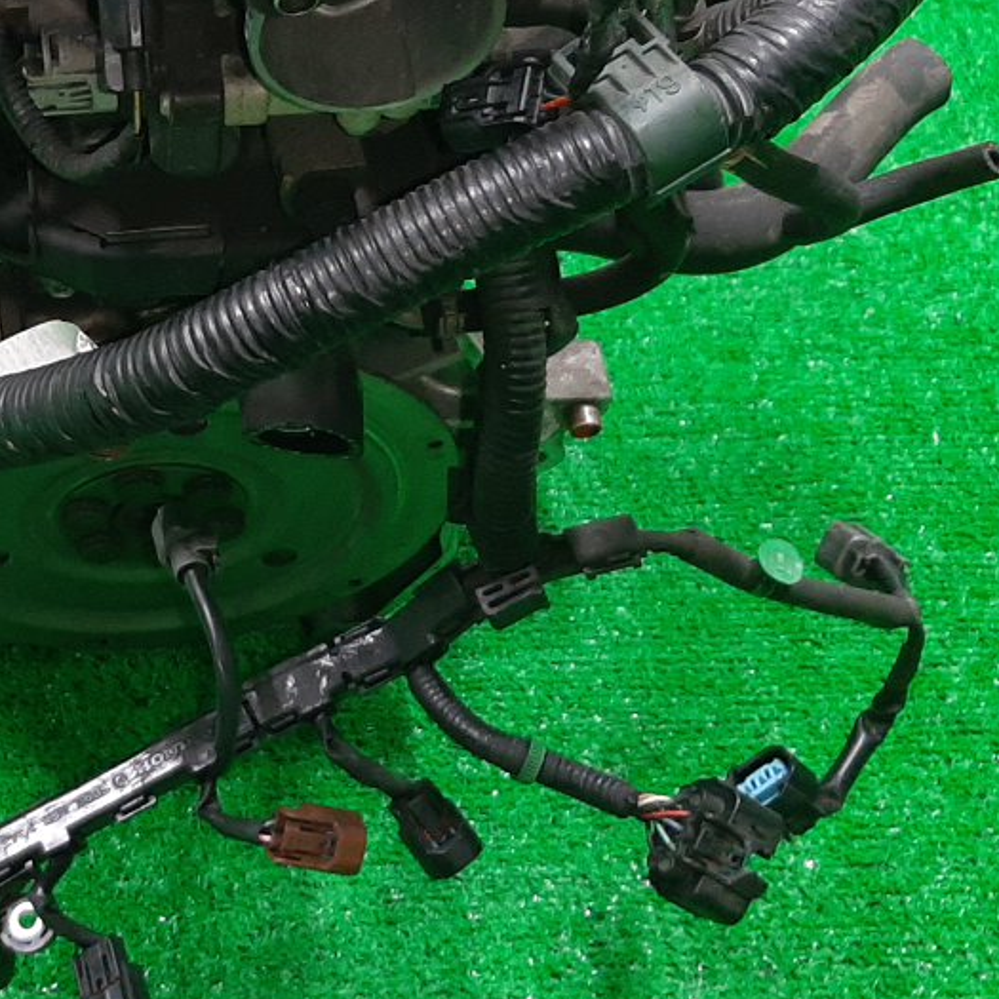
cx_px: 89
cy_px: 438
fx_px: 2057
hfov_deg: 26.3
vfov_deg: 27.3
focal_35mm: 63
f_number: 1.7
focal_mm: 3.93
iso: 215
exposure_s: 1/50
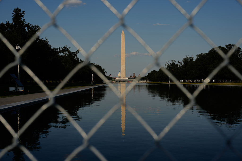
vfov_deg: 27.0
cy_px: 80
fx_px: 336
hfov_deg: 39.6
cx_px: 121
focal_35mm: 50
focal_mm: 50
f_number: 9
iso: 50
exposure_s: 1/250
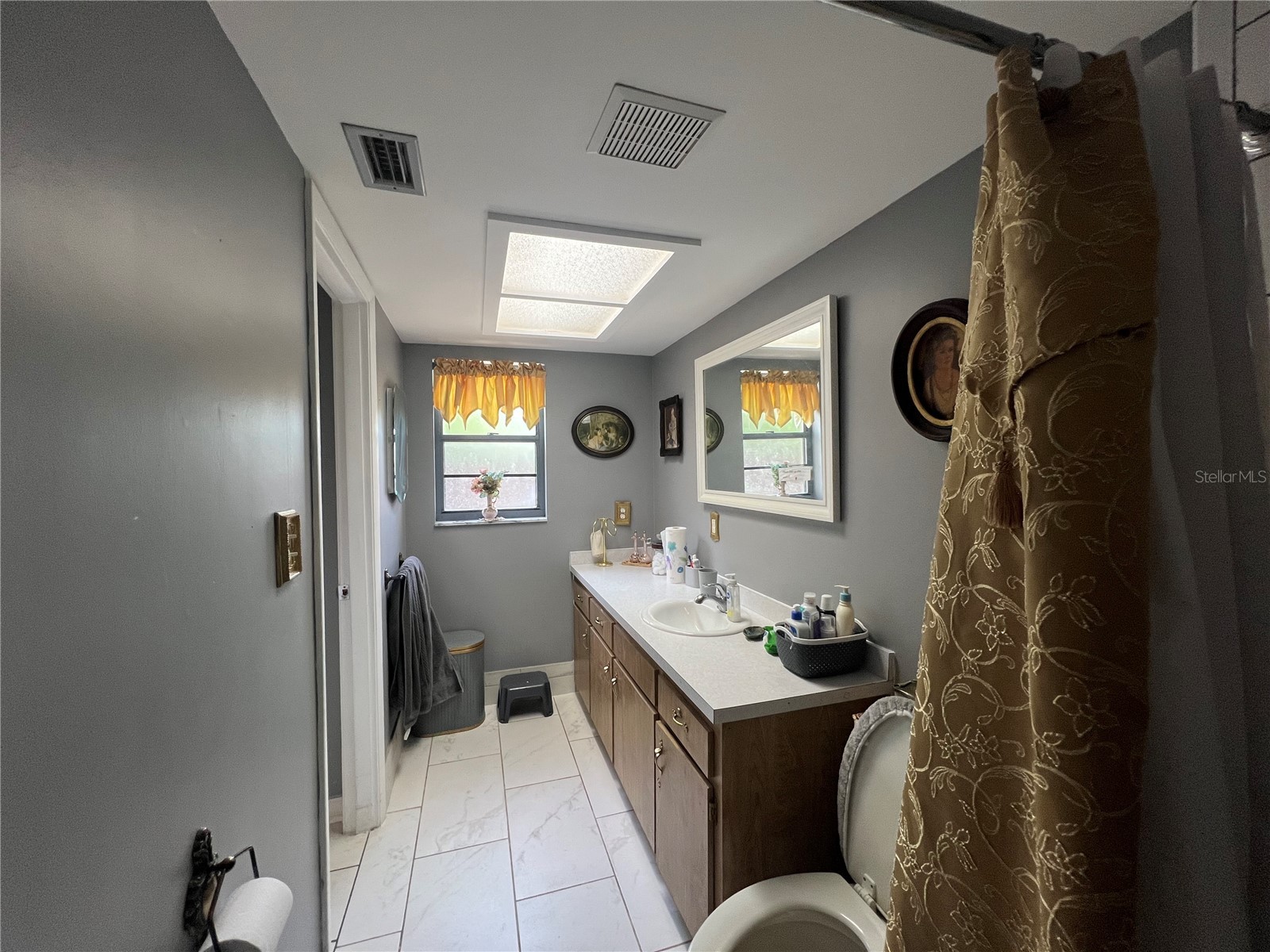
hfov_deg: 106.2
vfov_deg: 89.9
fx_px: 477
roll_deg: +0.6
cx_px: 635
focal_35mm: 13
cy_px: 476
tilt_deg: -2.1
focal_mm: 1.57
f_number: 1.8
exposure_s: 1/120
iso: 160
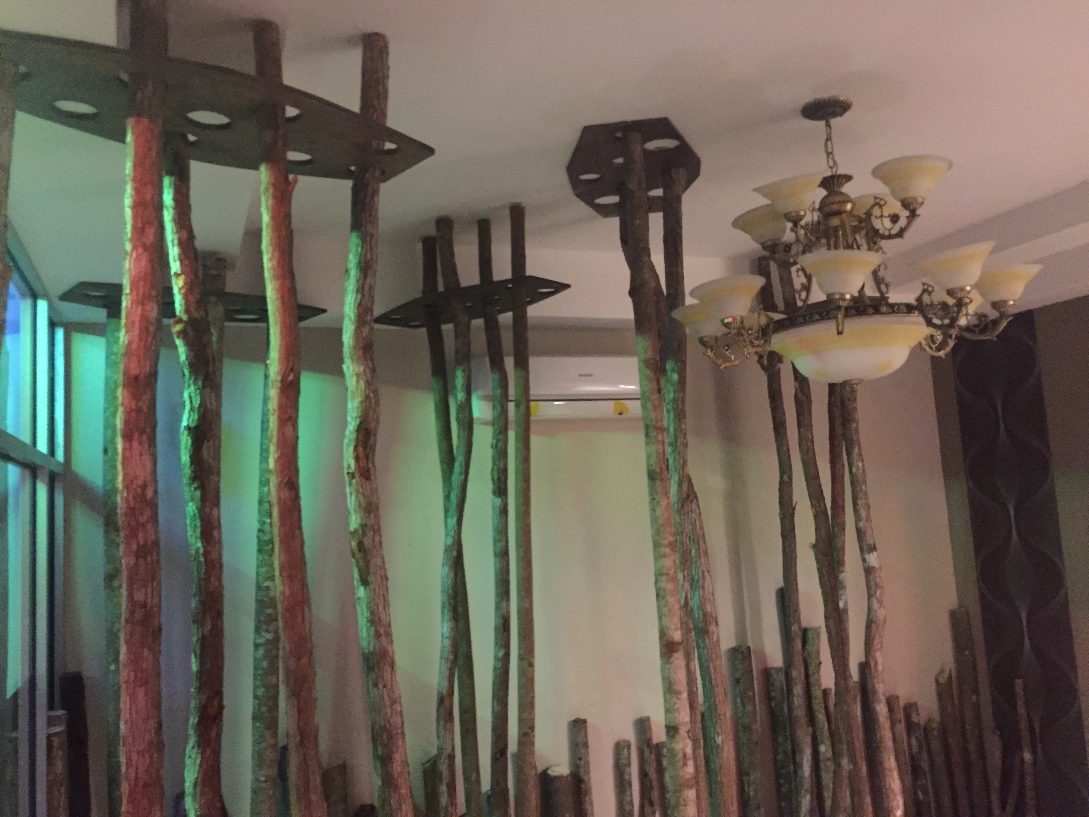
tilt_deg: +6.1
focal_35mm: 29
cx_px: 544
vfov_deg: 48.2
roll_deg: +2.1
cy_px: 408
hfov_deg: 61.7
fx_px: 912
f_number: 2.2
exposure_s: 1/17
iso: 640
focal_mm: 4.15
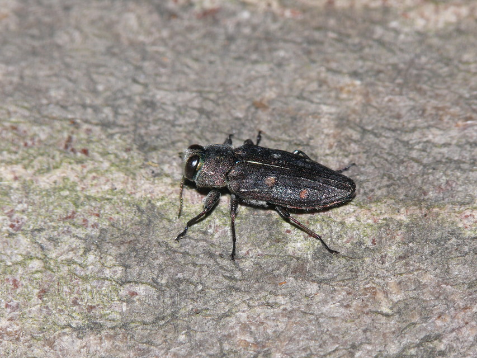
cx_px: 238
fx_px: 5788
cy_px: 179
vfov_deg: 3.5
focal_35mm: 420
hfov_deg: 4.7
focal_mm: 88.8
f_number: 10
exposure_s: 1/400
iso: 100
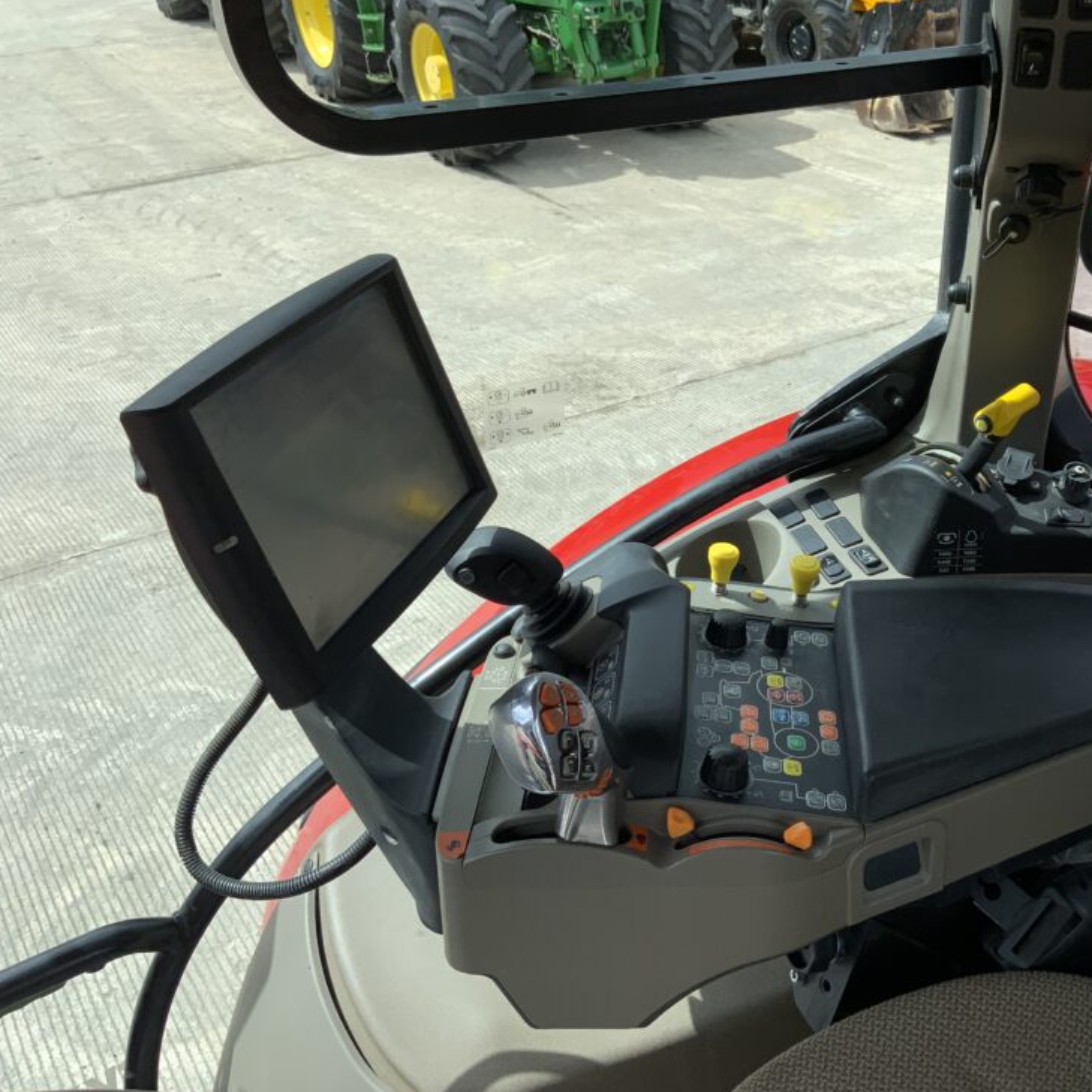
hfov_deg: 45.4
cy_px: 524
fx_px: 1285
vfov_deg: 46.0
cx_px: 725
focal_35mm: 36
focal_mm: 3
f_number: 1.8
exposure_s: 1/1121
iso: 16
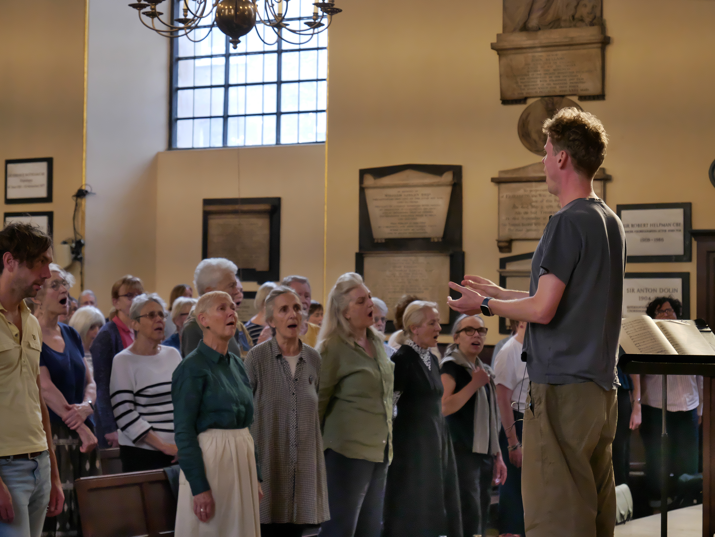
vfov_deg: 16.8
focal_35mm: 88
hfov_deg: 22.2
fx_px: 1818
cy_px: 268
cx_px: 358
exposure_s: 1/200
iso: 3200
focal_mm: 44
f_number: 4
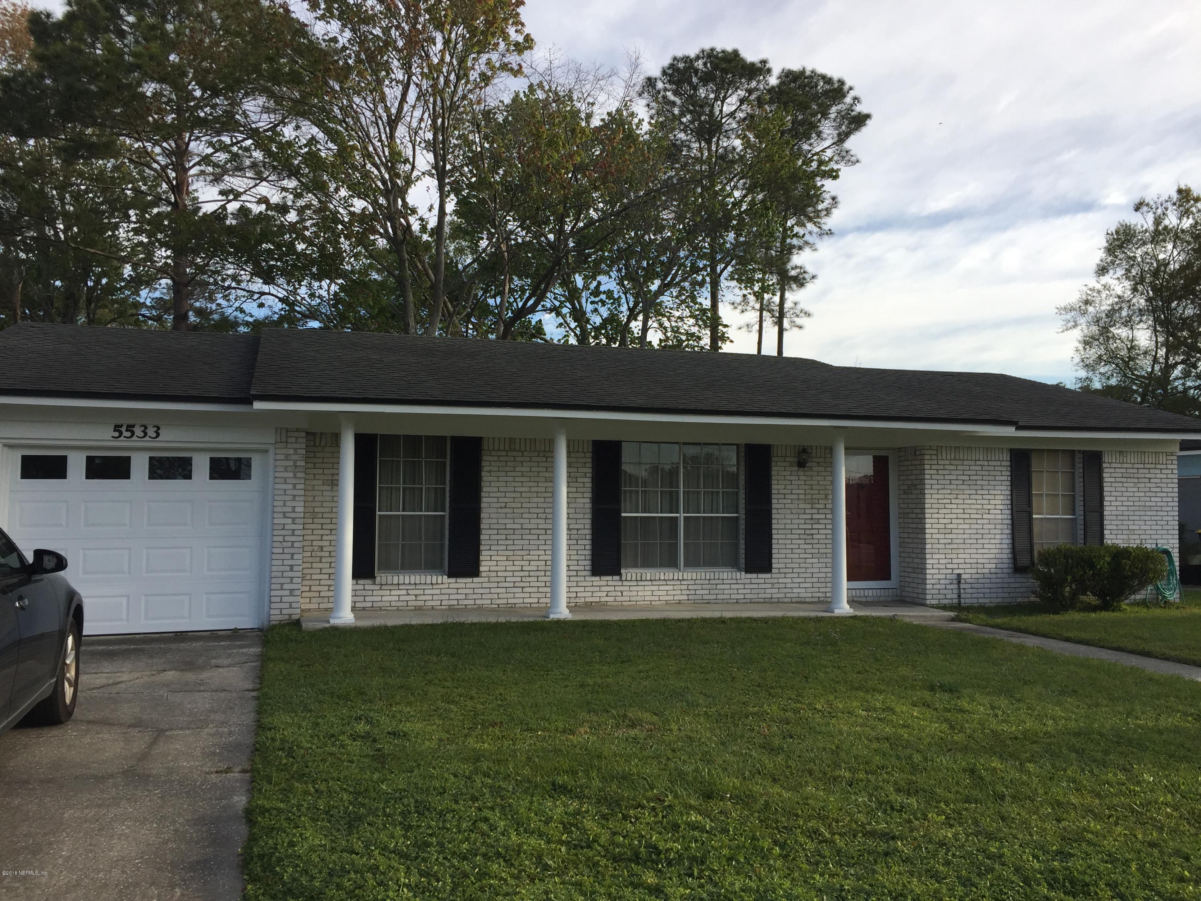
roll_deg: -0.6
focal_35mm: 29
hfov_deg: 61.7
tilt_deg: +4.2
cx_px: 600
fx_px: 1006
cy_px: 450
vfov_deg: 48.2
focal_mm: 4.15
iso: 32
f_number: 2.2
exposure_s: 1/807
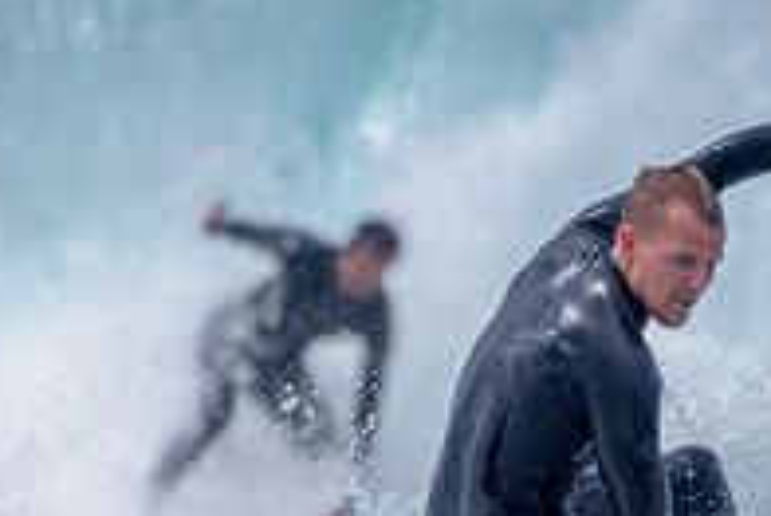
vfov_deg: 0.8
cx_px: 725
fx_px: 38920
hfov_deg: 1.1
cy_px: 647
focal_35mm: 1816
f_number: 5.6
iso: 125
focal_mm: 500
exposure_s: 1/2000
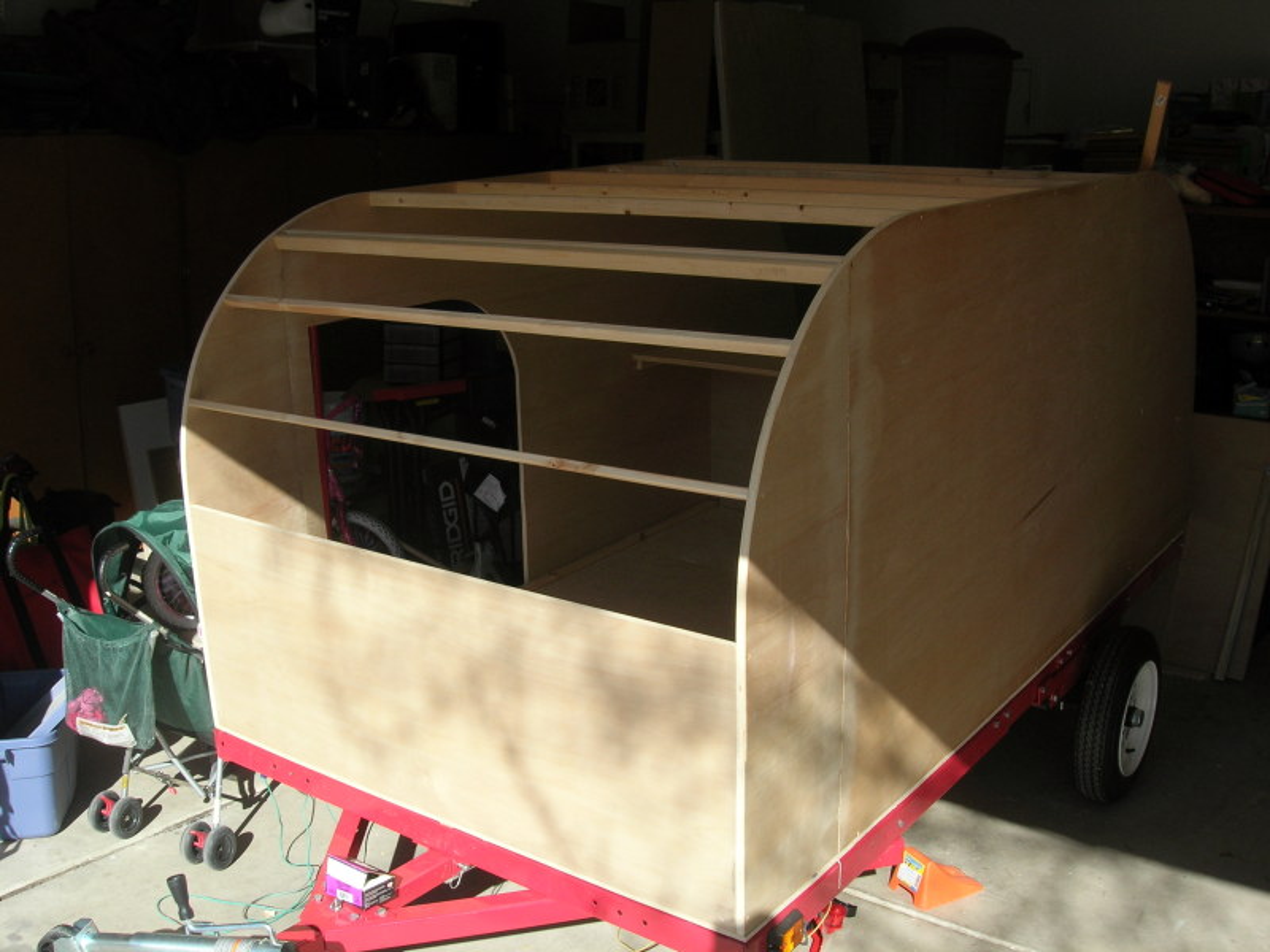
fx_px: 1394
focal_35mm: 38
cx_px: 635
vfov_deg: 37.7
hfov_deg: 49.0
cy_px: 476
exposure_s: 1/406
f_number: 4.8
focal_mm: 7.8
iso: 64
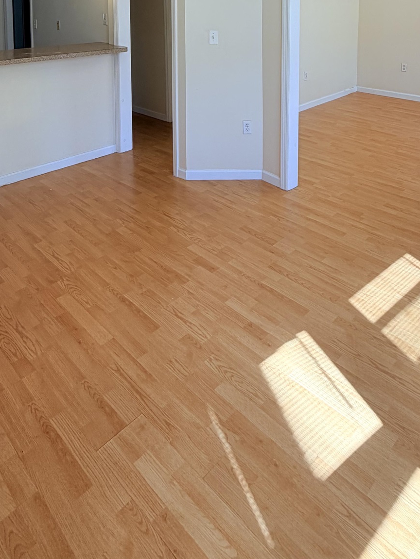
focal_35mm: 28
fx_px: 453
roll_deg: -0.4
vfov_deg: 53.0
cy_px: 26
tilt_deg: -4.6
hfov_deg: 49.7
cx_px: 224
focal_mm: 2.22
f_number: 2.2
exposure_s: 1/142
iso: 40
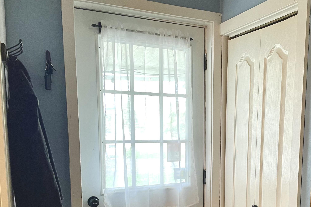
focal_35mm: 41
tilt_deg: -7.9
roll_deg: -0.7
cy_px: 168
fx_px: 354
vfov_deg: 31.7
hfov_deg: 46.1
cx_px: 224
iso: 160
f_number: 1.6
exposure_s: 1/60
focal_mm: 4.2
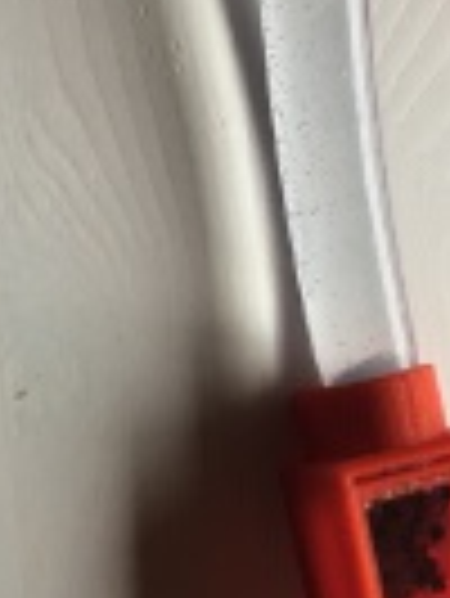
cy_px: 436
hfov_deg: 16.9
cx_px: 360
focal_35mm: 87
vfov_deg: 22.3
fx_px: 1506
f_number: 2.2
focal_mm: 4.15
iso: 25
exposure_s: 1/33
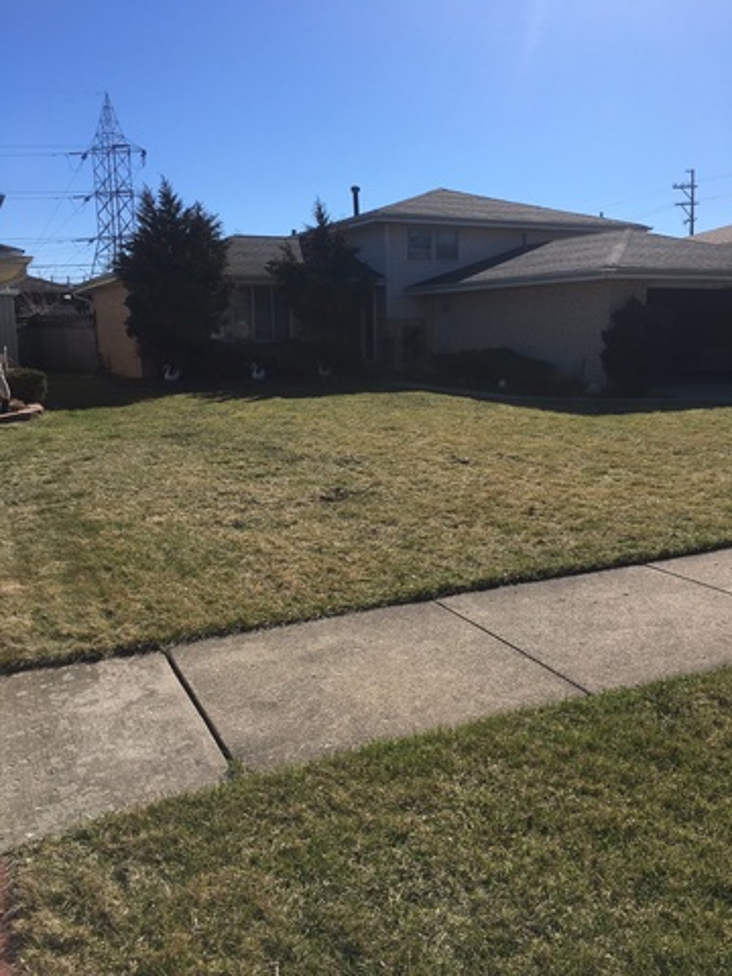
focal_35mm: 29
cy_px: 488
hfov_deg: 48.2
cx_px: 366
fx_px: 818
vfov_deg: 61.7
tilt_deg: -10.4
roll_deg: +0.7
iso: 25
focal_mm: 4.15
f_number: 2.2
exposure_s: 1/2262
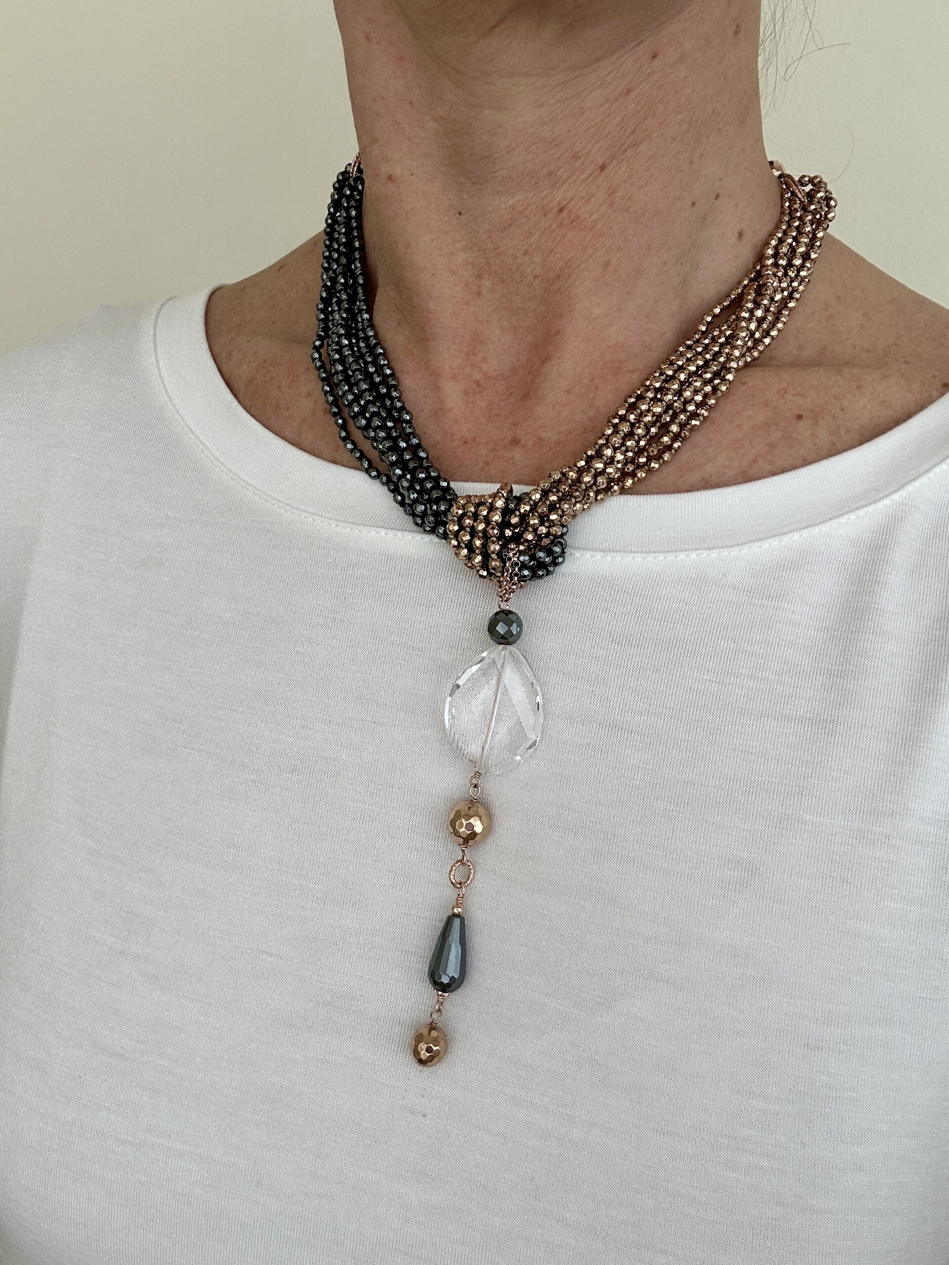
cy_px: 632
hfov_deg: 46.8
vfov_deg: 60.0
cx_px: 474
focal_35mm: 30
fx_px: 1097
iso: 32
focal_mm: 2.69
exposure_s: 1/121
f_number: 1.9
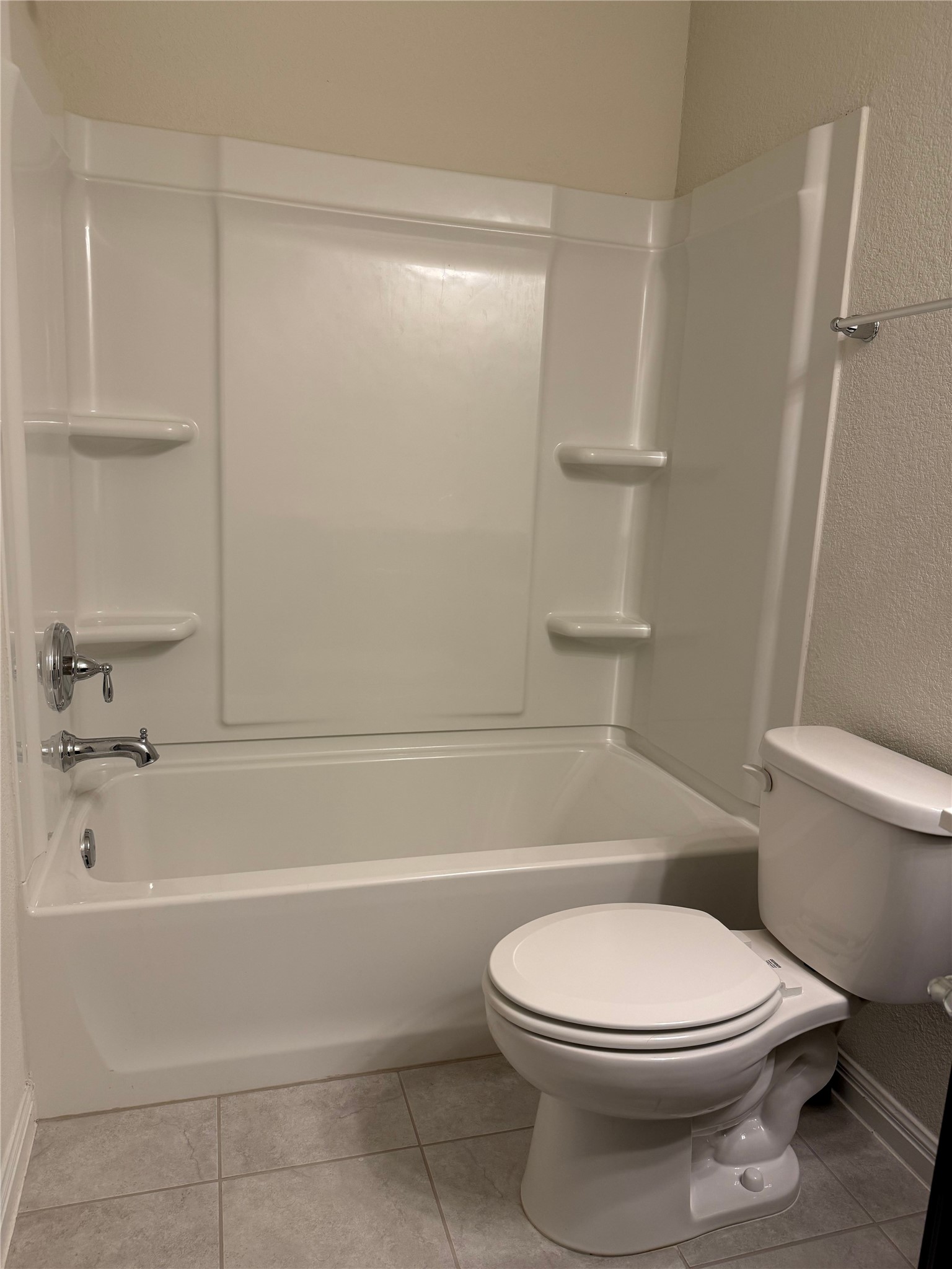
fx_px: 880
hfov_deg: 56.8
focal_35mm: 24
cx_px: 476
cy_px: 634
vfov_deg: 71.6
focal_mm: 6.76
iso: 160
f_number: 1.78
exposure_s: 1/120
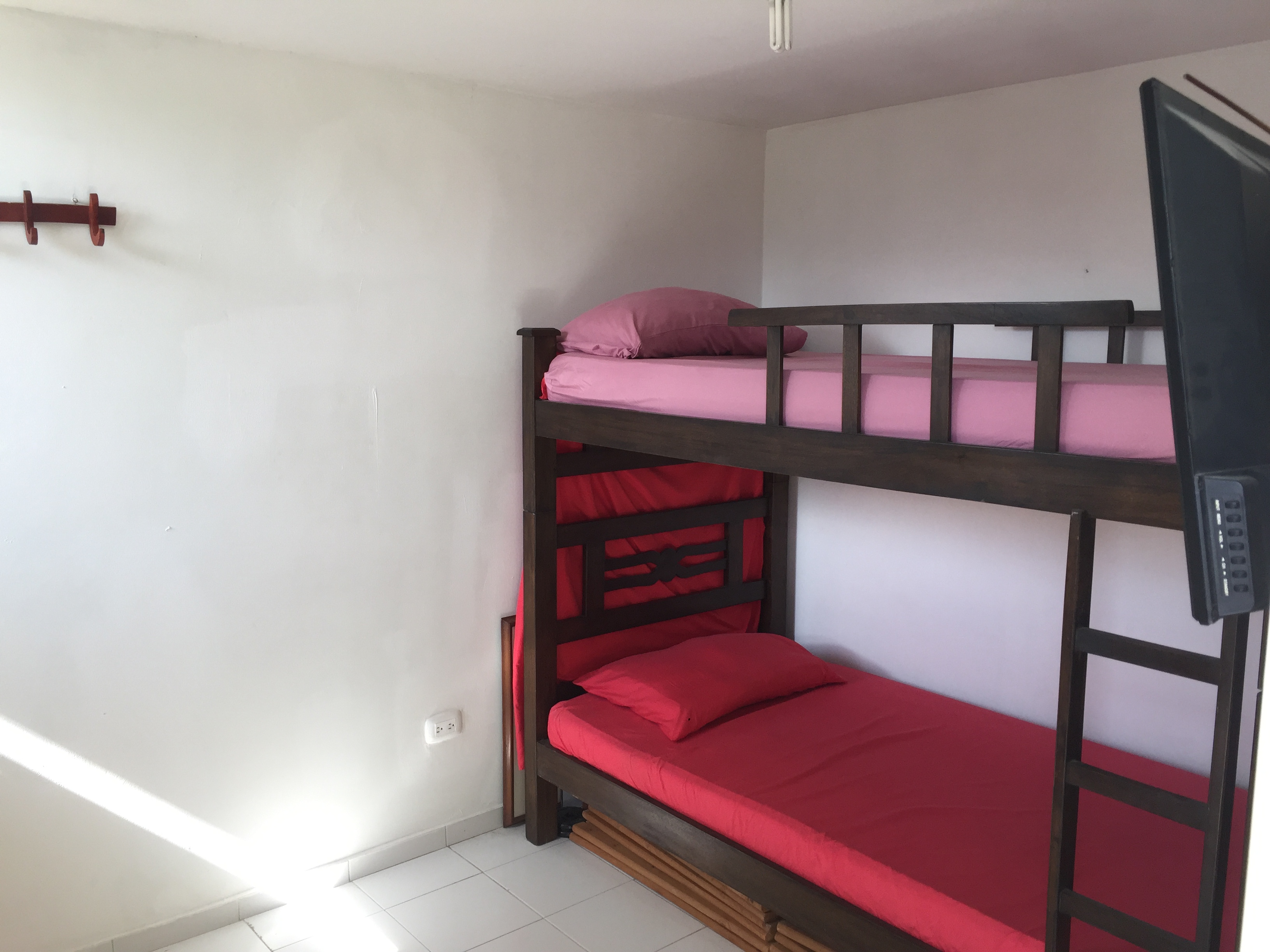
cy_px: 476
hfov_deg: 61.7
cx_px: 635
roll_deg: -2.0
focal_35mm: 29
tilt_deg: -8.5
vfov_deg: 48.2
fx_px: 1064
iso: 50
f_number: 2.2
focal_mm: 4.15
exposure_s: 1/120
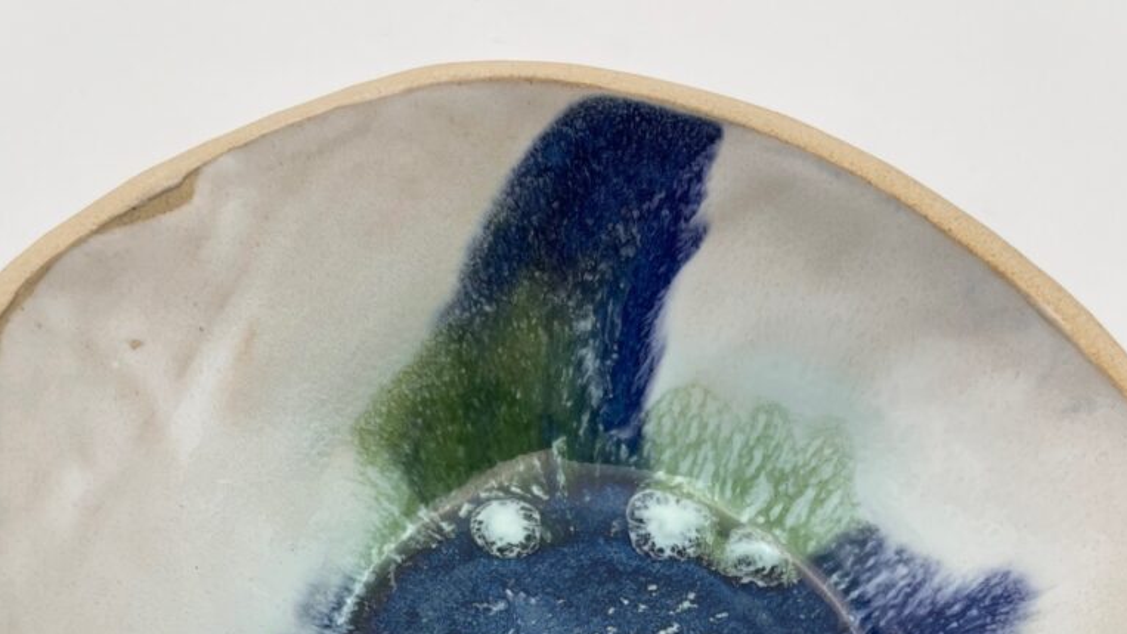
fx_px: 1135
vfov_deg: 29.0
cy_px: 649
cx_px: 566
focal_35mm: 38
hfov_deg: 52.8
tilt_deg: -62.1
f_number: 1.6
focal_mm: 4.2
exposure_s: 1/210
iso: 32
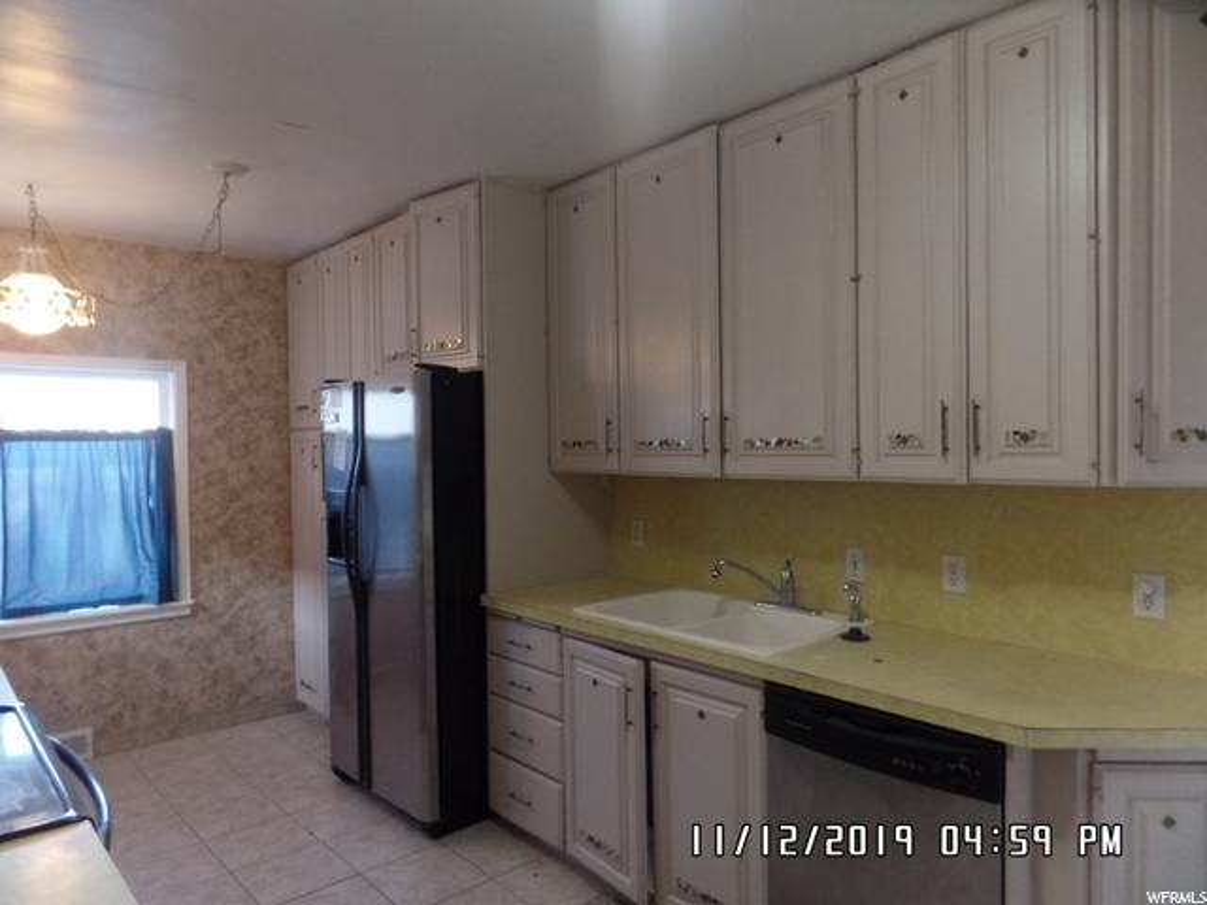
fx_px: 802
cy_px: 452
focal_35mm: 23
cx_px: 604
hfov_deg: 73.9
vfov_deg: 58.9
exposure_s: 1/30
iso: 400
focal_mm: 4.1
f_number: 2.8
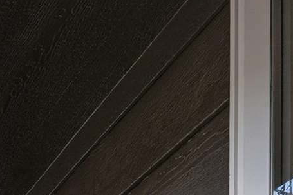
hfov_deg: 15.4
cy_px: 518
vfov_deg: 10.3
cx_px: -281
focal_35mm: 108
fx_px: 879
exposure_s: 1/640
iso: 100
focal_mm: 16
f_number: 8
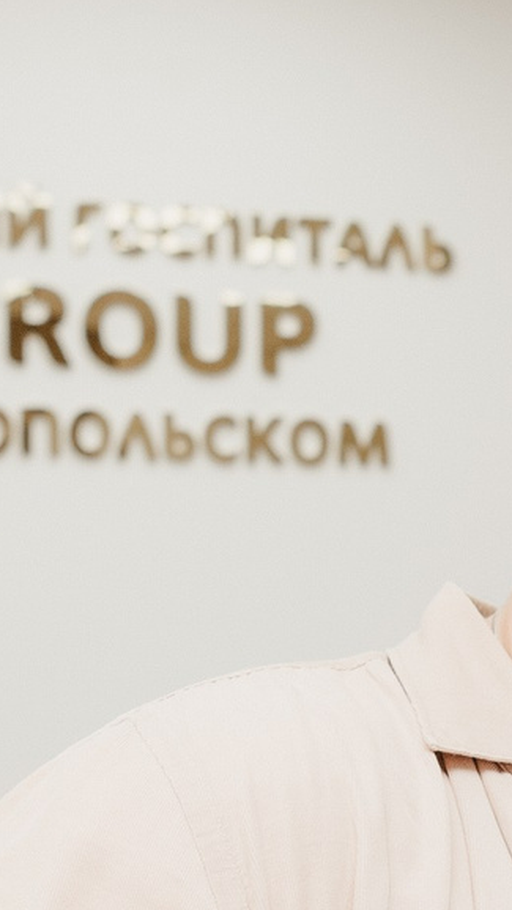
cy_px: 973
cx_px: 922
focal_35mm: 122
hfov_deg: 9.5
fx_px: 2945
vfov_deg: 17.1
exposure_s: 1/160
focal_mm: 24
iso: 200
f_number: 4.5
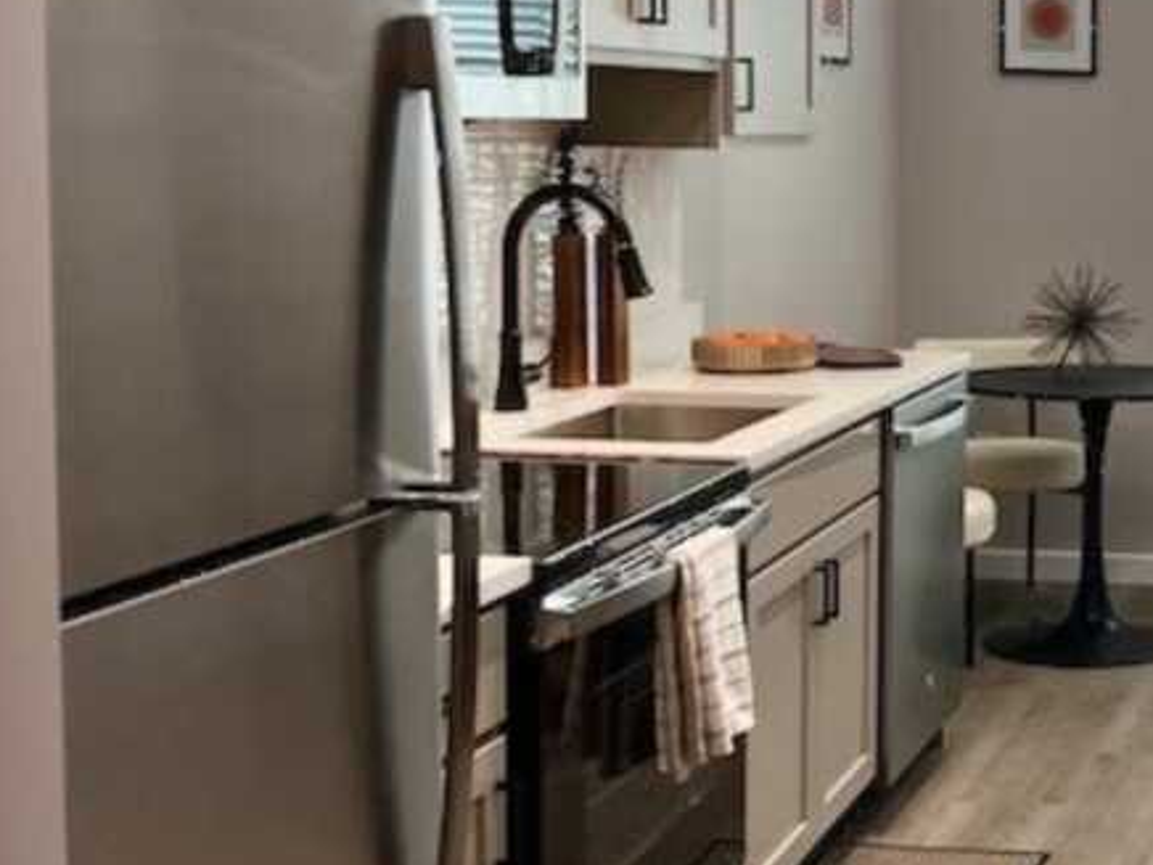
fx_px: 2032
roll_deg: +1.4
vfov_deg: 23.9
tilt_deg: -3.5
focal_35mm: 61
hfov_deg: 28.3
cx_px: 1322
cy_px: 262
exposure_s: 1/120
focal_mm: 5.7
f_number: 1.5
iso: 64
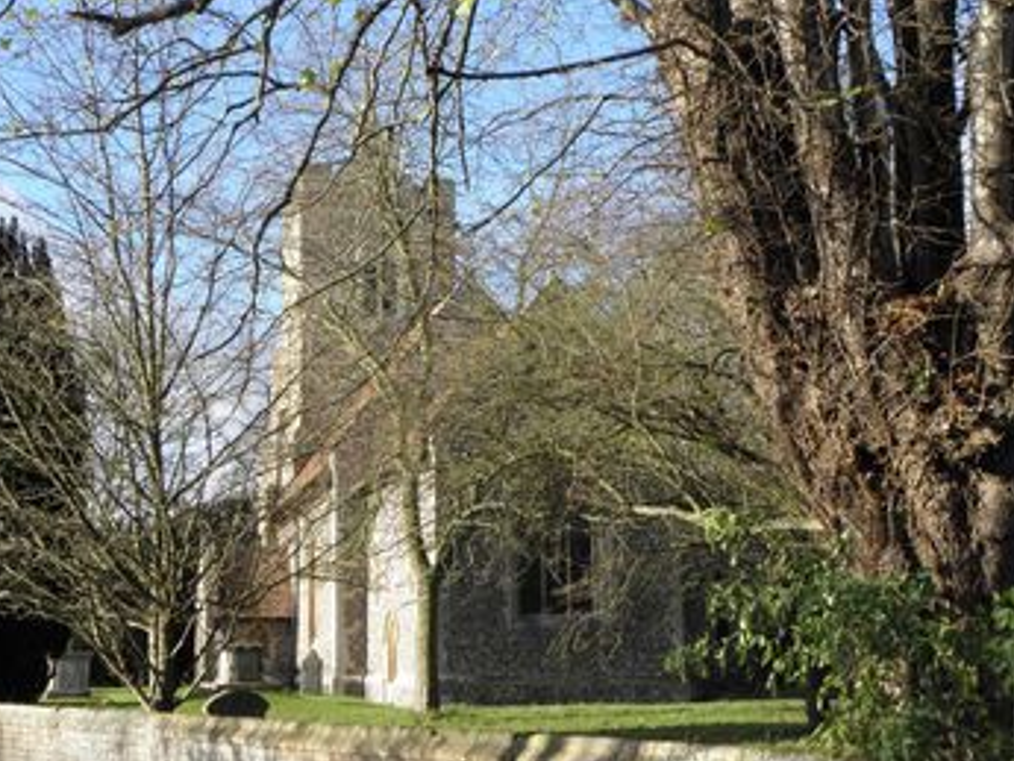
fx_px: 1494
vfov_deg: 28.6
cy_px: 367
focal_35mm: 51
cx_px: 447
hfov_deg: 37.4
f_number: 5.6
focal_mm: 7.87
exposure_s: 1/100
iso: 64
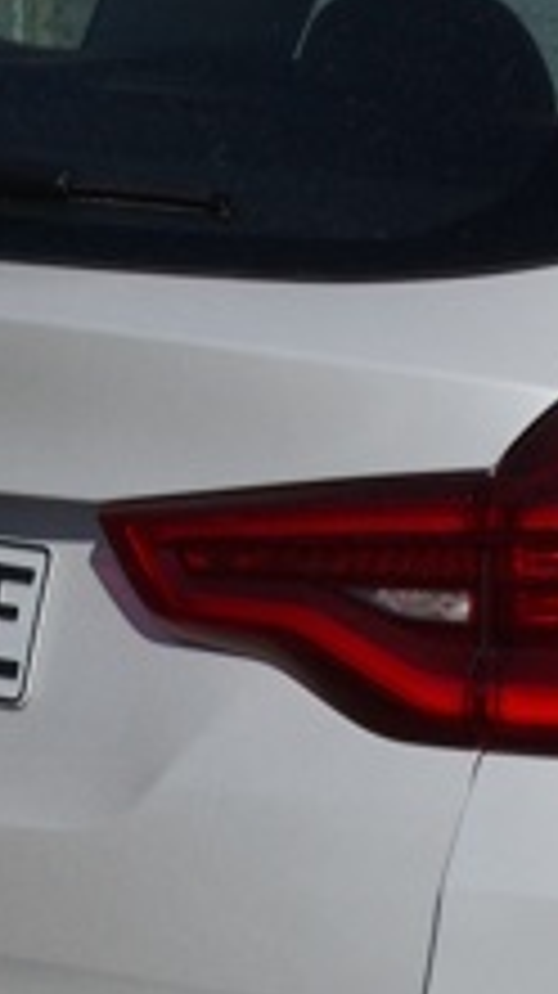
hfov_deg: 3.7
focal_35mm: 324
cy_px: 814
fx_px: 8539
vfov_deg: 6.7
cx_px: 1305
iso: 100
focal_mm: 38
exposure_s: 1/400
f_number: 10
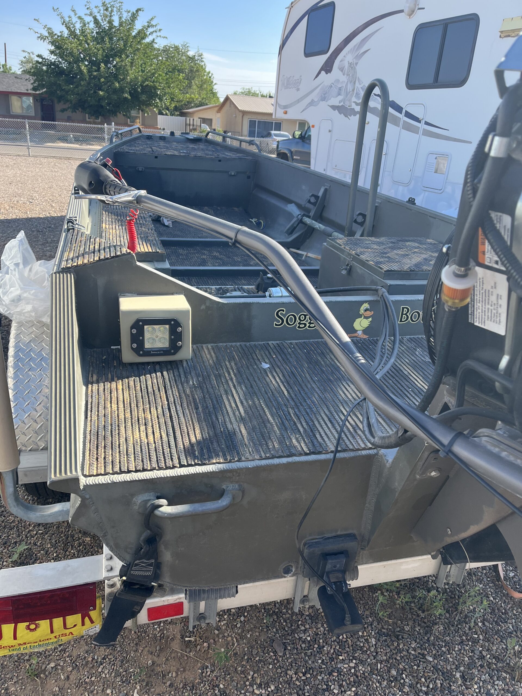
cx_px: 261
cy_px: 348
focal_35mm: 26
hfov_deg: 53.1
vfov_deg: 67.3
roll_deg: -3.0
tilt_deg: -23.4
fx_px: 523
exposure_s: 1/913
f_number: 1.6
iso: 50
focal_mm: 5.1
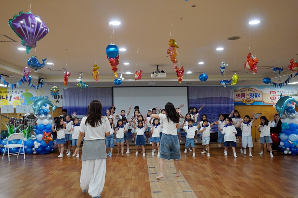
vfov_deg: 37.9
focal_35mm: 35
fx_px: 290
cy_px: 99
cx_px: 149
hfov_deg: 54.4
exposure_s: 1/160
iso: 1600
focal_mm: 35
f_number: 3.2
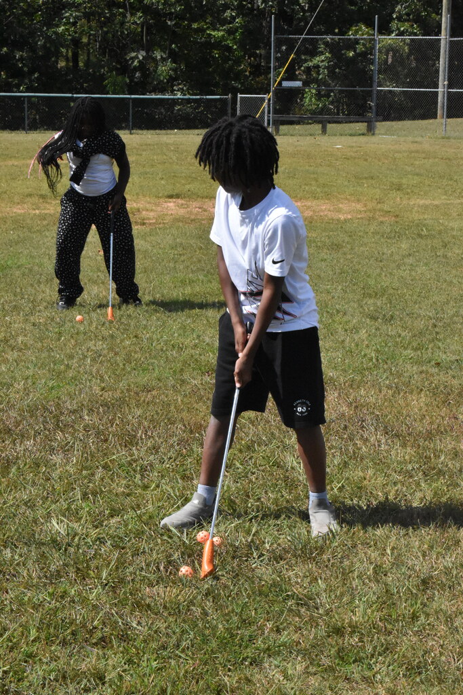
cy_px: 348
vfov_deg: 24.6
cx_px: 232
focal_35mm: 82
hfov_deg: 16.6
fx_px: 1591
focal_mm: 55
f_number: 22
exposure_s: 1/2000
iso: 6400
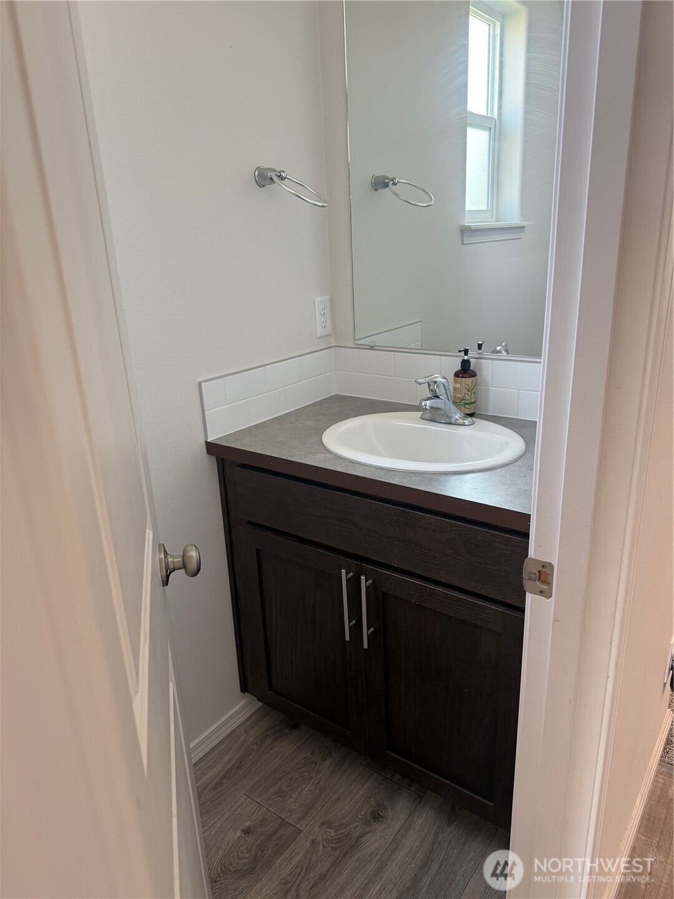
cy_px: 450
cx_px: 337
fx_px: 623
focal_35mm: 24
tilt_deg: -19.2
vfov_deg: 71.6
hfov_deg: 56.8
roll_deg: +1.8
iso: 200
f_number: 1.78
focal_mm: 6.76
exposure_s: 1/120
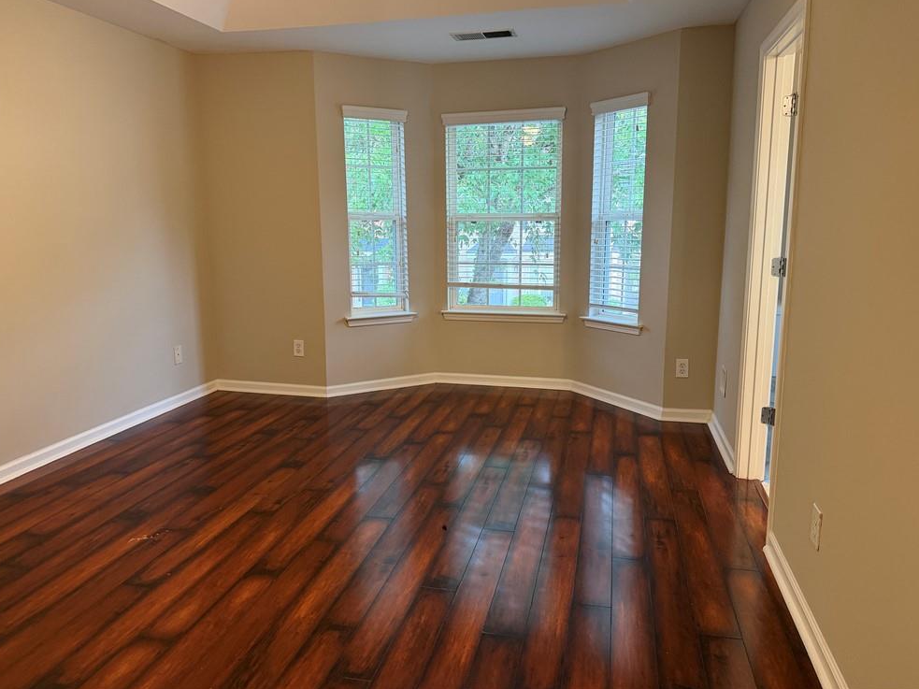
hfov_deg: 69.4
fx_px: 664
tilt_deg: -10.6
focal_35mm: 25
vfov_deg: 54.9
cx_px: 464
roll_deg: +0.8
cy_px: 333
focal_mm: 6.76
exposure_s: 1/60
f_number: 1.78
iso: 250
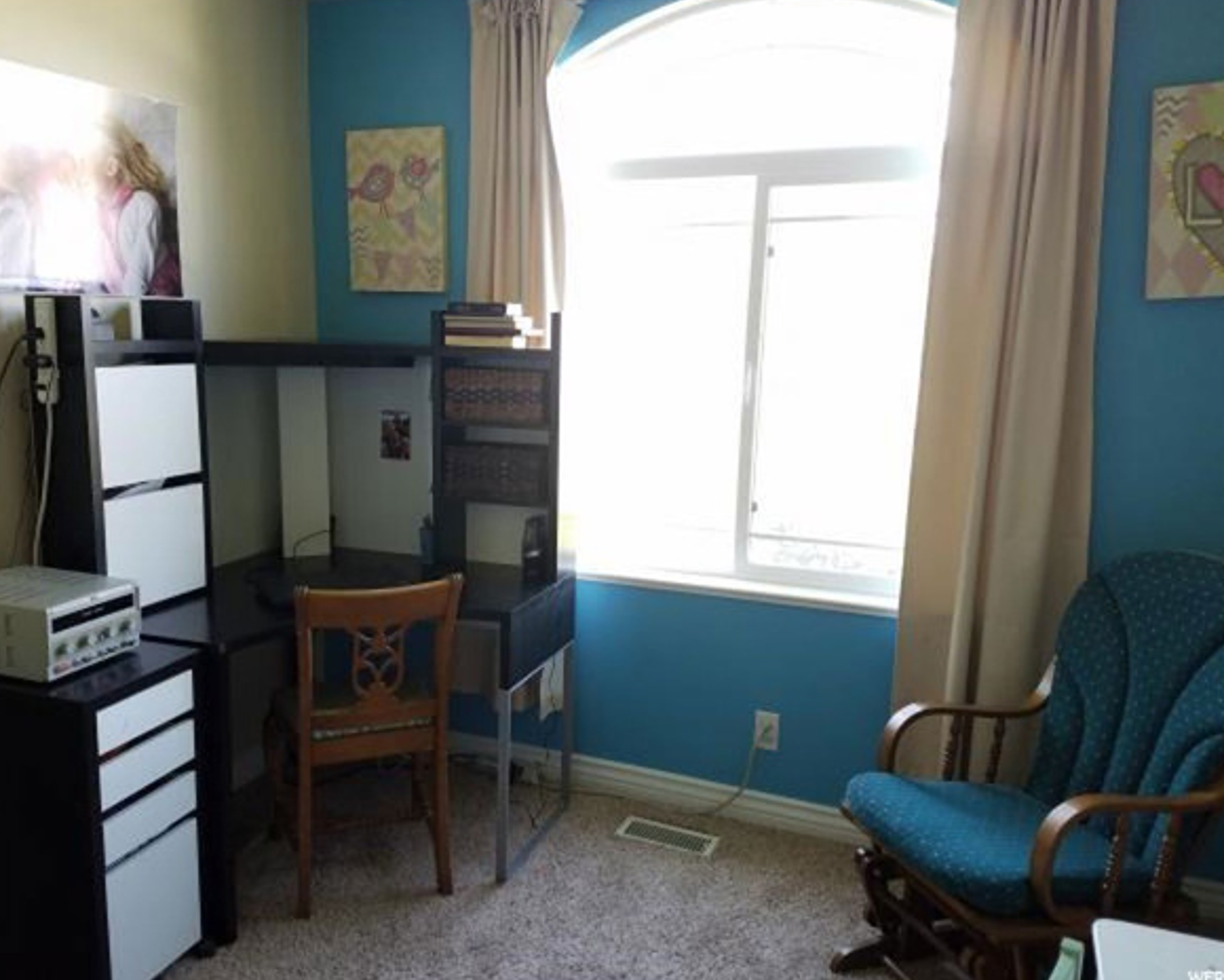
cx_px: 580
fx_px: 1014
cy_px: 479
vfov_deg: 51.5
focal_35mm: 28
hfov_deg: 62.2
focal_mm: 4.2
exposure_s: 1/60
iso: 100
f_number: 1.7
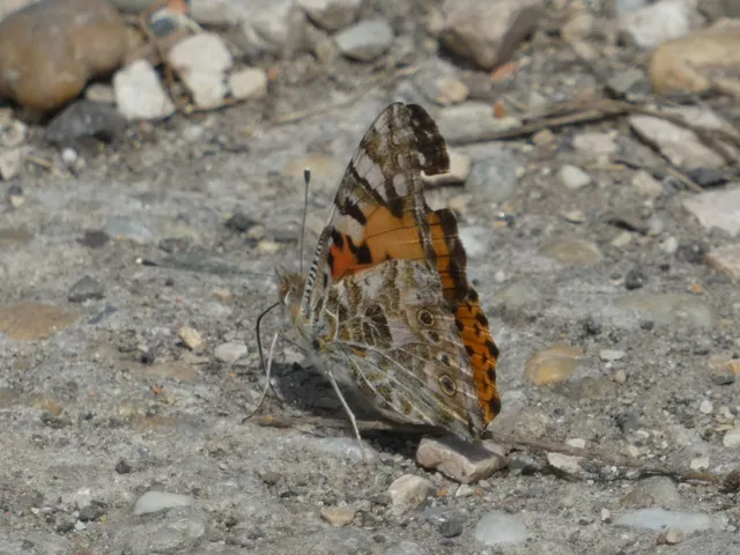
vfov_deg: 1.7
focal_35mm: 885
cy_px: 278
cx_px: 370
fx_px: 18919
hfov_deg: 2.2
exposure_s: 1/800
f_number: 5.6
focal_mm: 158.6
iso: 80
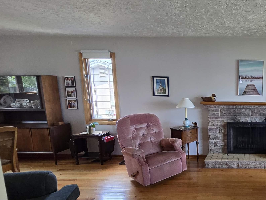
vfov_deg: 54.5
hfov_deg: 58.0
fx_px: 192
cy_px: 119
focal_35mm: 25
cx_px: 246
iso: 200
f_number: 2.2
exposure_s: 1/60
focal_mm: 2.2
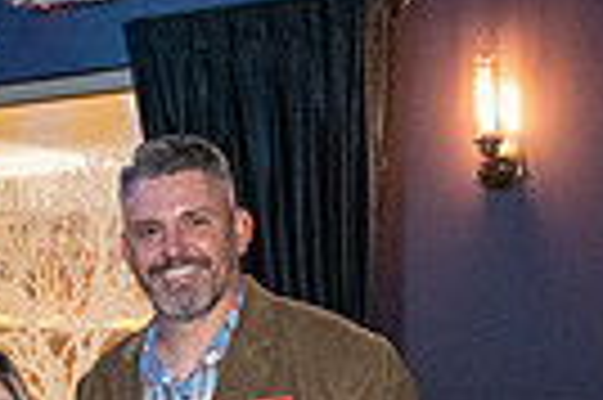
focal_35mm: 104
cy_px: 640
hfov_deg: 18.9
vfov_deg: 12.4
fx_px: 1740
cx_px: -58
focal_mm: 24
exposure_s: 1/250
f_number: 3.2
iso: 8000
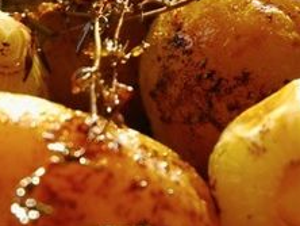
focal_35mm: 341
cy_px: 72
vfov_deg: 4.4
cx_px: 149
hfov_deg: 5.8
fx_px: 2958
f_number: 6.3
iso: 160
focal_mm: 70
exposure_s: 1/125
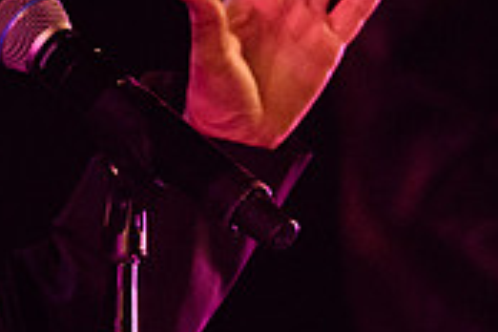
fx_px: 34608
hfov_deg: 0.8
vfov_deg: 0.5
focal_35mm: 2502
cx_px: -129
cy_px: 1
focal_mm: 600
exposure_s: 1/200
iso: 4000
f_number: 6.3
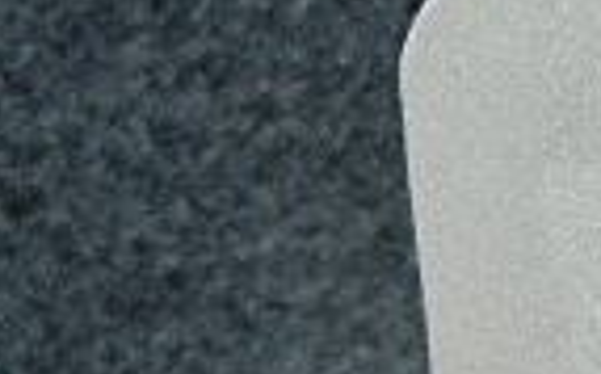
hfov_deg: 6.3
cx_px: 1181
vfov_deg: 4.0
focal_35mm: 323
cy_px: -109
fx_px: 5284
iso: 447
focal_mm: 12.2
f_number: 4.1
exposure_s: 1/30
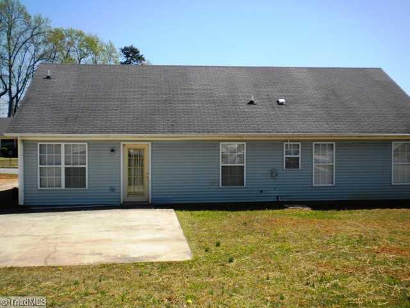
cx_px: 205
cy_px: 154
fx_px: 486
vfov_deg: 35.1
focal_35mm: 41
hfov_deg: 45.8
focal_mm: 7.4
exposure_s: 1/482
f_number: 4.9
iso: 80
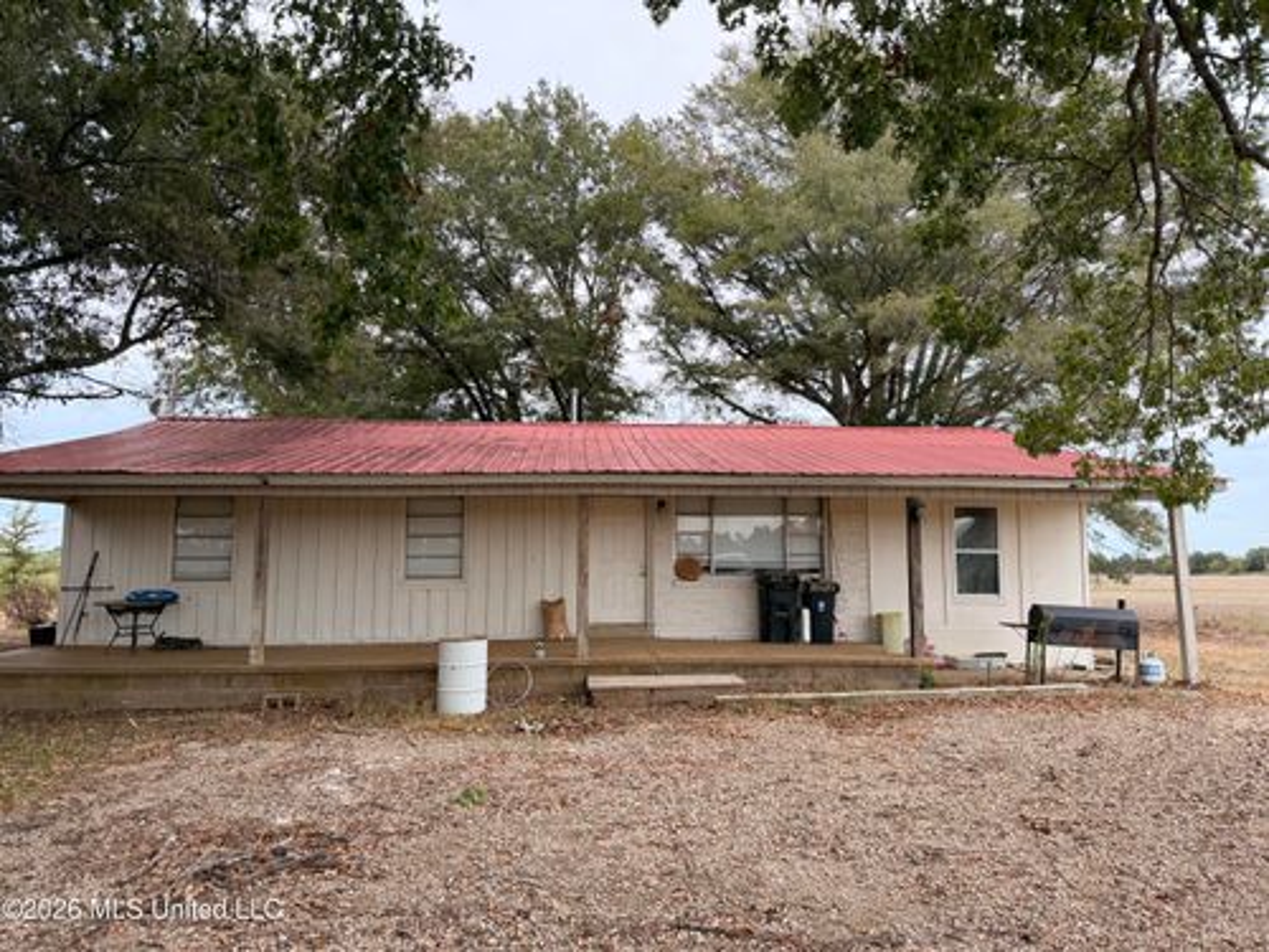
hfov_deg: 71.6
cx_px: 634
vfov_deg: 56.8
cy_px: 476
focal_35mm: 24
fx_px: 880
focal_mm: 6.76
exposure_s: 1/1361
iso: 100
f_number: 1.78
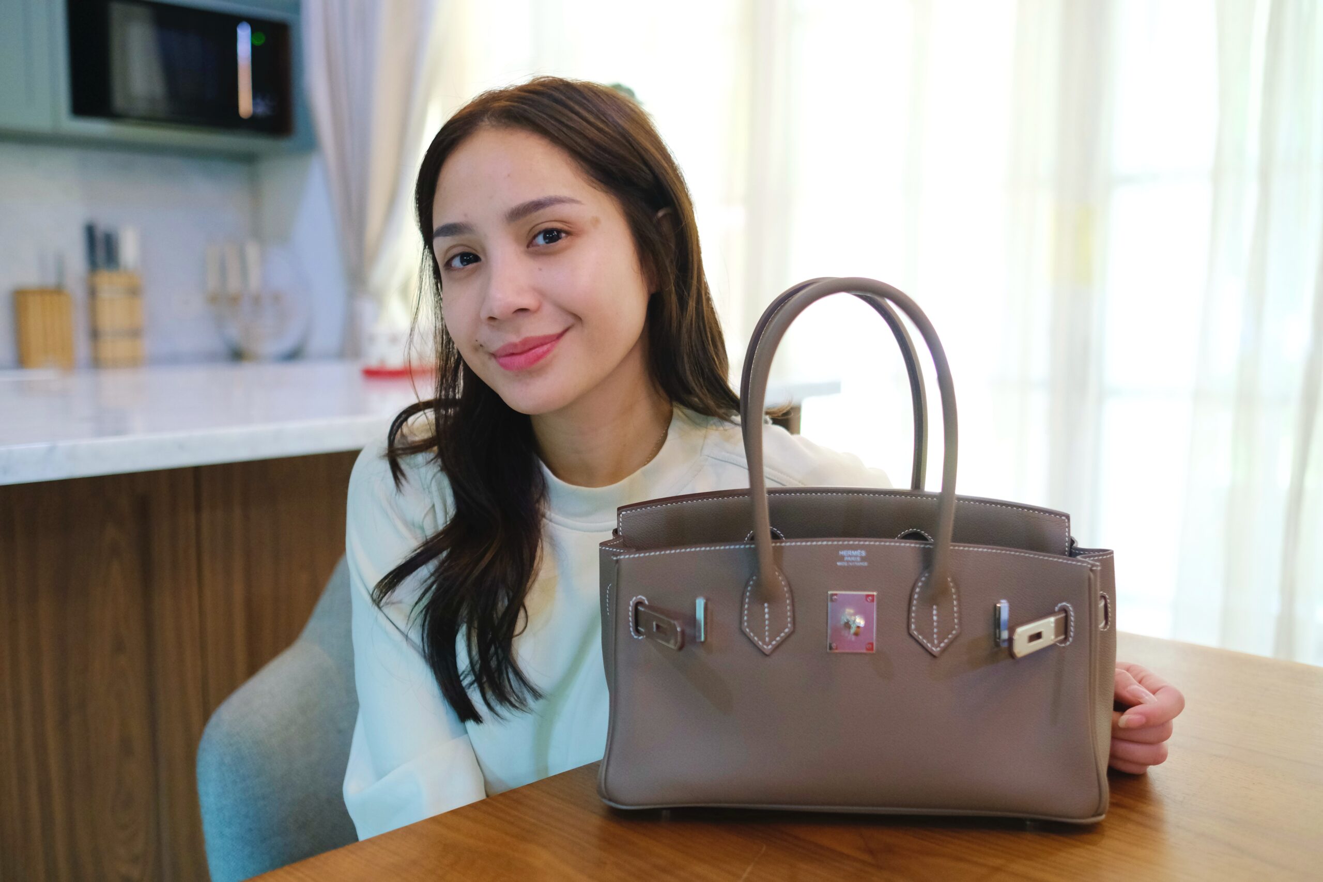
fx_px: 1286
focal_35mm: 35
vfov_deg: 37.9
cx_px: 662
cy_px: 441
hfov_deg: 54.4
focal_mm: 23
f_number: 2
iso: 2500
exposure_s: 1/250
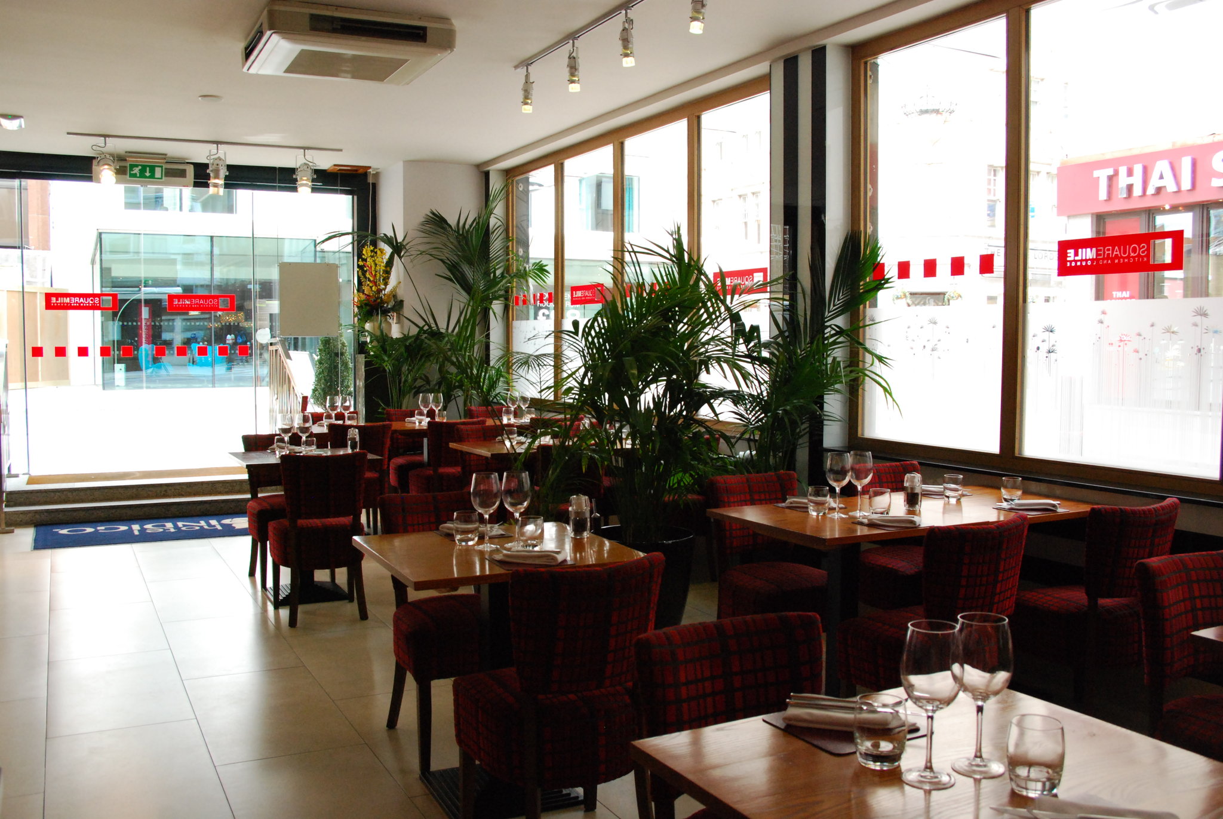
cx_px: 612
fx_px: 1122
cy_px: 410
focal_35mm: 33
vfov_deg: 40.1
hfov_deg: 57.2
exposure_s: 1/60
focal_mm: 22
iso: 1000
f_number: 8
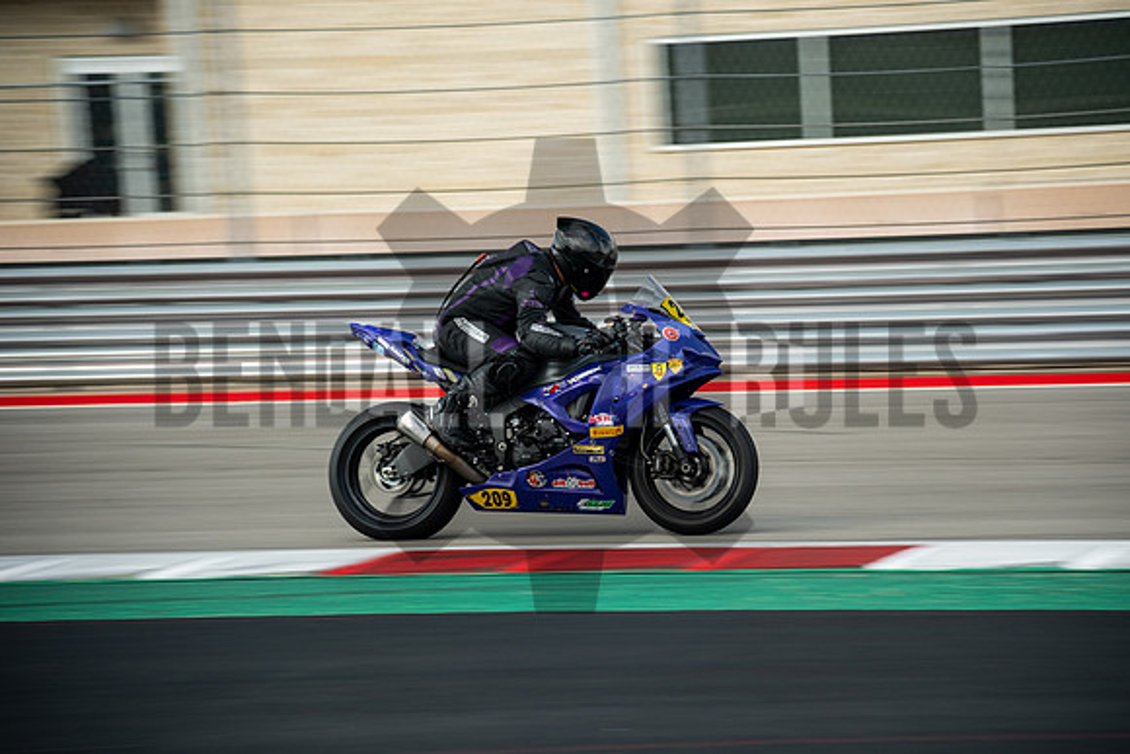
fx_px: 4709
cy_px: 377
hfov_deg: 13.7
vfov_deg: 9.2
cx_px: 565
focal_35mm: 150
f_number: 4.5
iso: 200
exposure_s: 1/250
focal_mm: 100
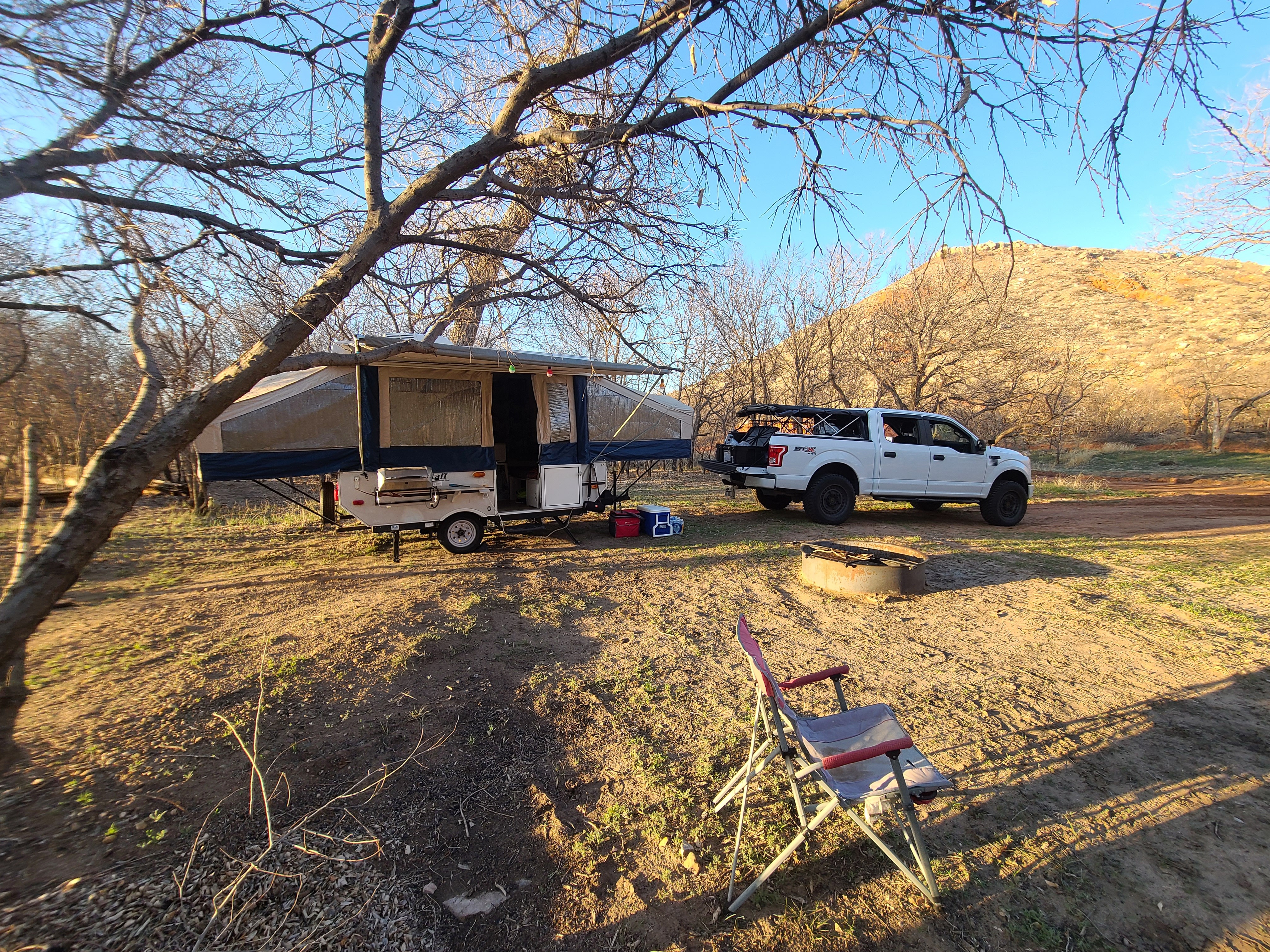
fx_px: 477
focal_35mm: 13
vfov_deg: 89.9
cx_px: 635
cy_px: 476
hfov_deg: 106.2
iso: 50
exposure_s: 1/231
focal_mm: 2.2
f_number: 2.2
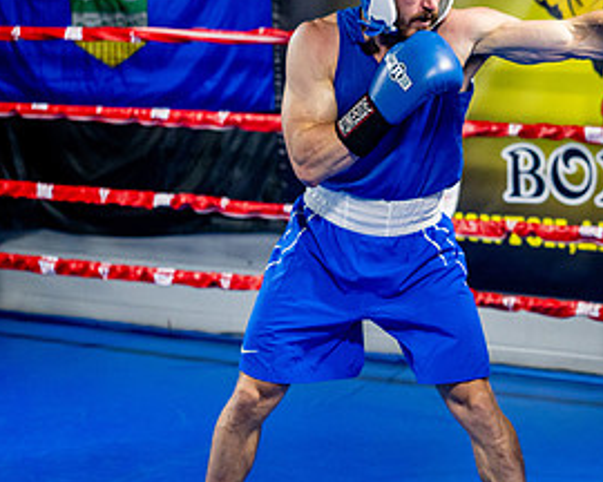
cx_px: 619
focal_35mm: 101
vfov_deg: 15.2
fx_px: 1802
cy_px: 202
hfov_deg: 18.4
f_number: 2
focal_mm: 50
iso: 4000
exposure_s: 1/1000
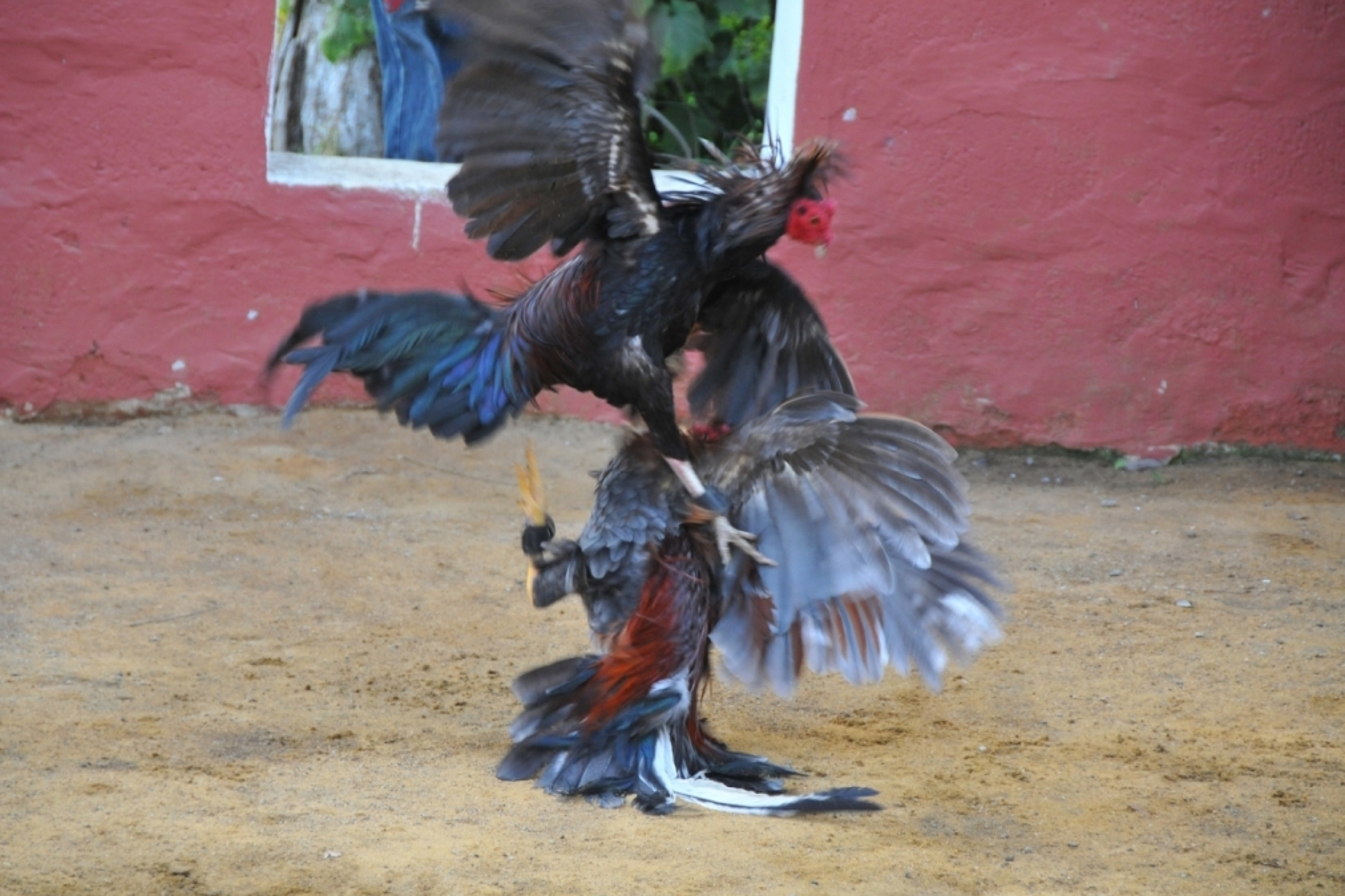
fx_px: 7361
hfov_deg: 10.4
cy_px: 449
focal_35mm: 197
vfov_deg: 7.0
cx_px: 667
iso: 800
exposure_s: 1/180
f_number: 5.6
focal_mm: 130
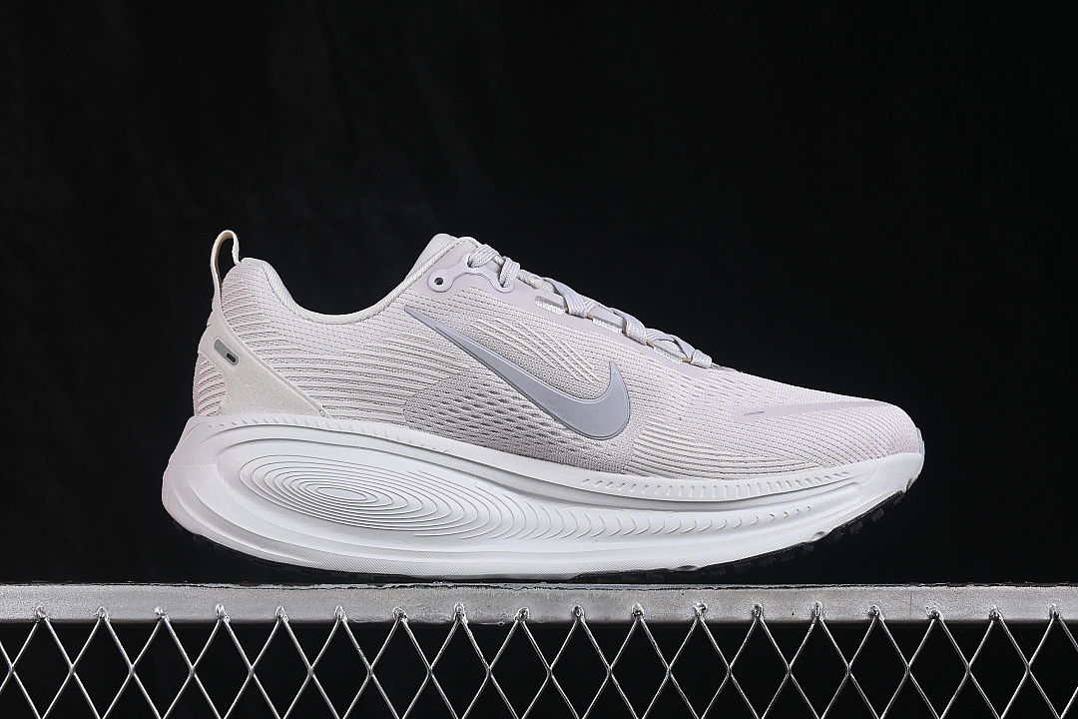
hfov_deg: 27.0
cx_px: 539
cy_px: 360
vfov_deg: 18.2
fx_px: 2246
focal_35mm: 75
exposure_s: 1/80
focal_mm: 50
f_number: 8
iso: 160
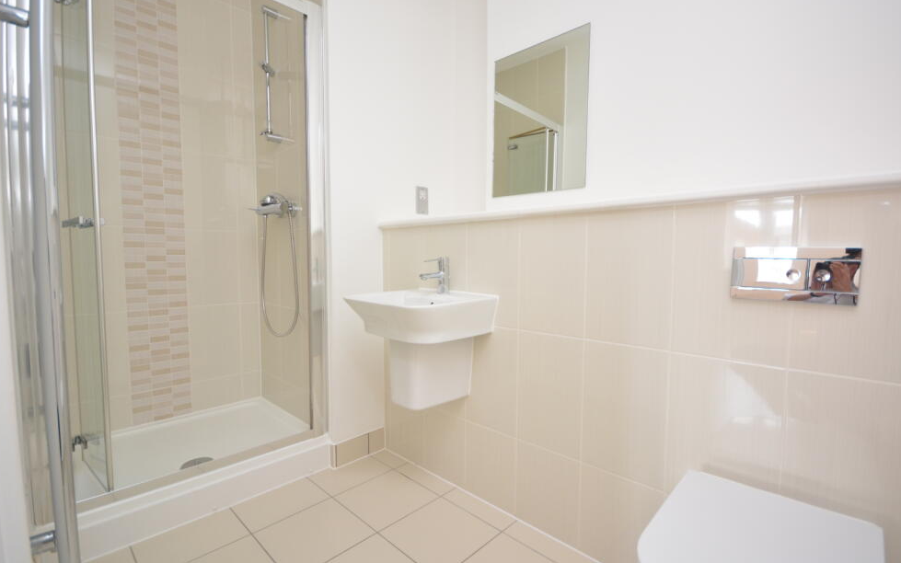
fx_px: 393
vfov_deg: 71.3
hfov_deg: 97.8
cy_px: 282
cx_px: 457
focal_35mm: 16
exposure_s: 1/60
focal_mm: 10
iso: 640
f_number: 4
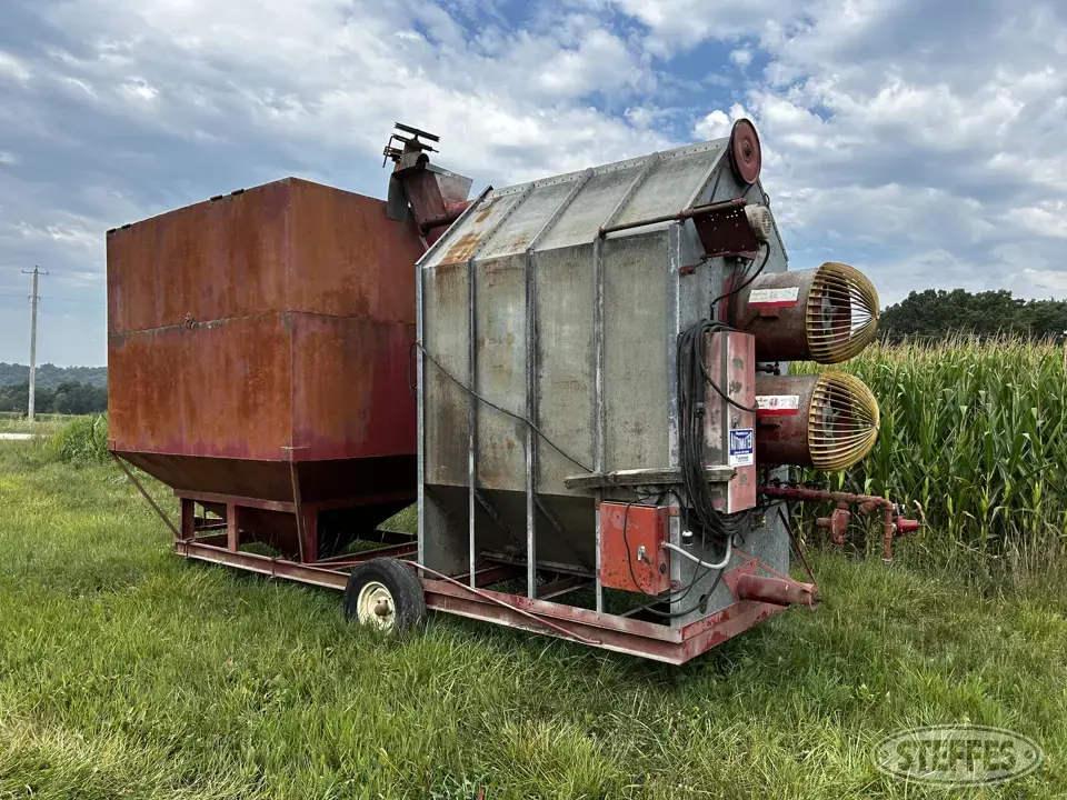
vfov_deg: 53.1
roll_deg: -1.4
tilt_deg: -0.2
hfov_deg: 67.3
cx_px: 534
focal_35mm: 26
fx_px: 801
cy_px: 400
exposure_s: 1/2165
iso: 50
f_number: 1.5
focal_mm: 5.7
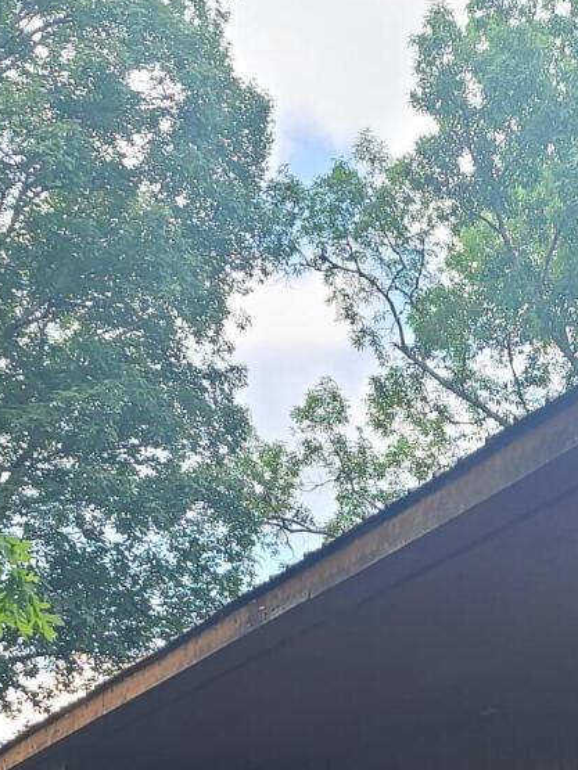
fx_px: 2004
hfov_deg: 16.3
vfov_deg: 19.5
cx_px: 488
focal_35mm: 90
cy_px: 1080
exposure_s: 1/120
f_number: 1.8
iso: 20
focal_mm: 7
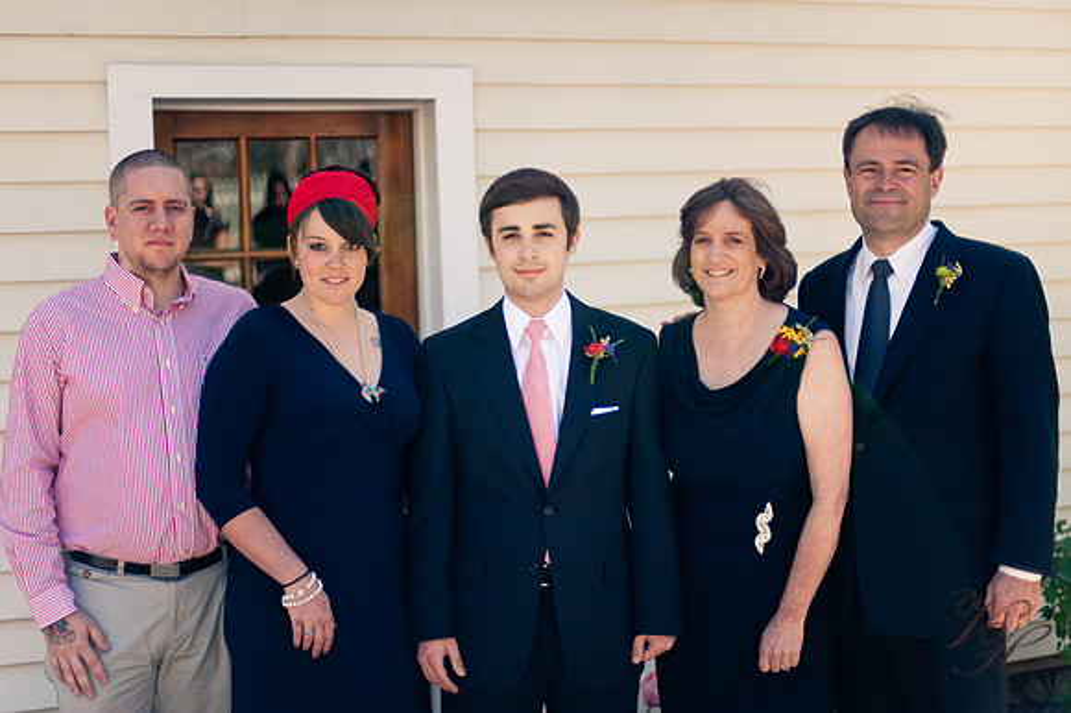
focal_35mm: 50
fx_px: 1487
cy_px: 356
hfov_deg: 39.6
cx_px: 536
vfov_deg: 27.0
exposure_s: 1/3200
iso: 200
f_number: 1.4
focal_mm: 50
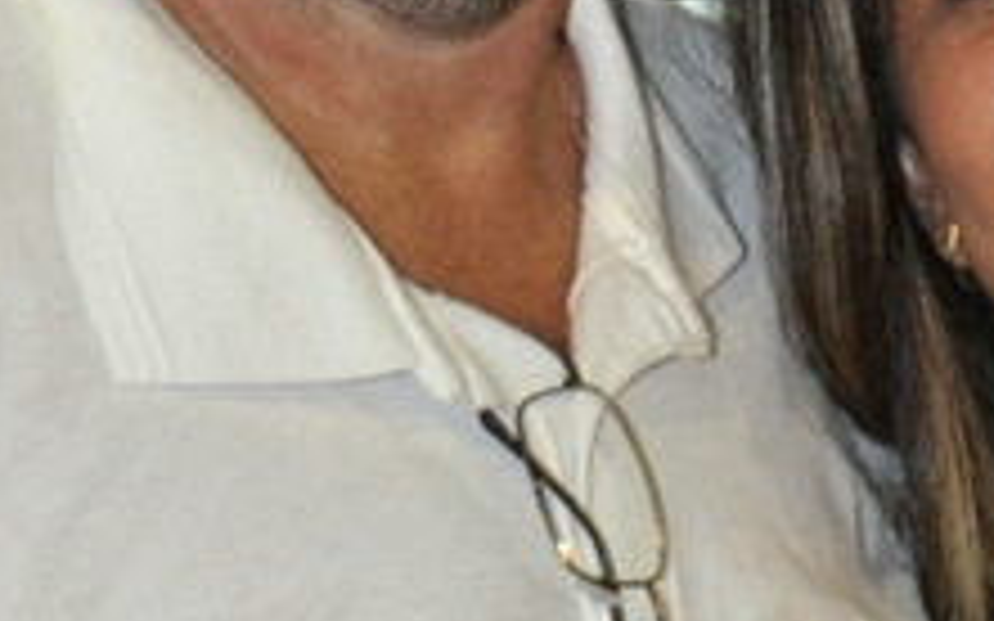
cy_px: 1827
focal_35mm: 213
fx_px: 5769
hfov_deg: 9.8
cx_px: 526
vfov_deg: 5.8
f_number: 4
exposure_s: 1/60
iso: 800
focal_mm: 22
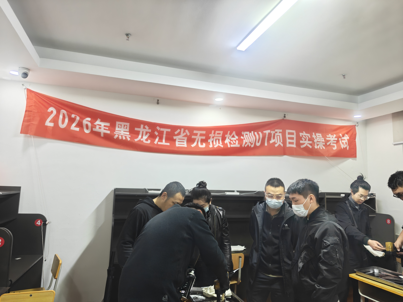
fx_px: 268
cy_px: 151
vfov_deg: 58.9
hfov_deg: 73.9
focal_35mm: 23
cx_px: 202
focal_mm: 6.06
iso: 800
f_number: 1.6
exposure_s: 1/118
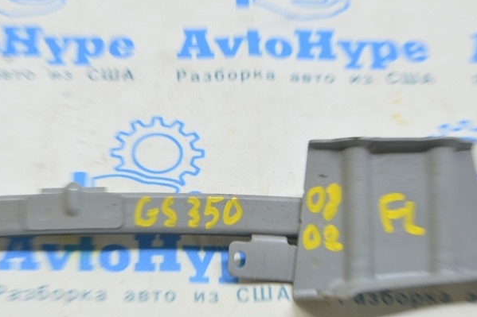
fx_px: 1086
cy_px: 178
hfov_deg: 24.6
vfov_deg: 16.6
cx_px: 147
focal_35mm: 82
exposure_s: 1/20
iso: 400
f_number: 5.6
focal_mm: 32
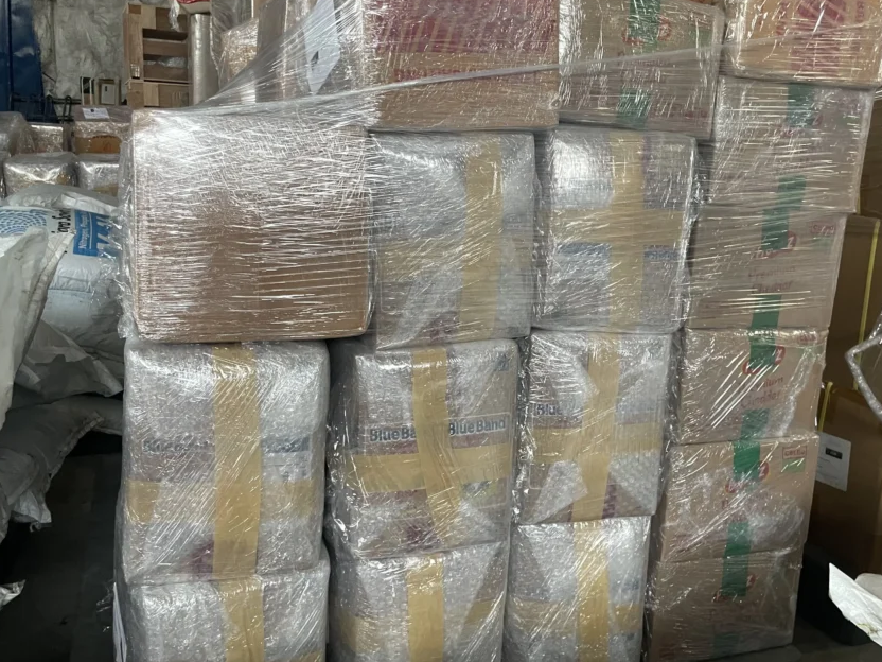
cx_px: 461
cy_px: 298
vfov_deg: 44.1
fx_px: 815
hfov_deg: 56.8
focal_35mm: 32
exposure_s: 1/60
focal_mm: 4.2
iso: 250
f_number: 1.6
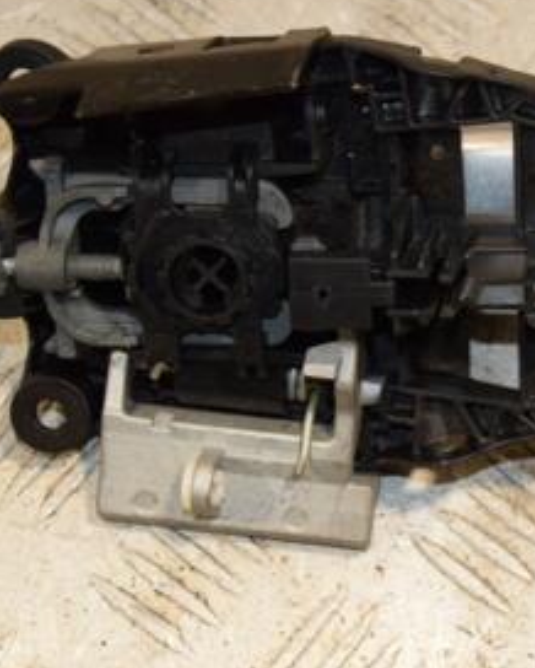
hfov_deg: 10.2
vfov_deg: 12.9
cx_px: 655
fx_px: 2946
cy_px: 258
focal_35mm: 149
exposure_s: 1/200
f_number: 5.6
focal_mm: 48
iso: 800
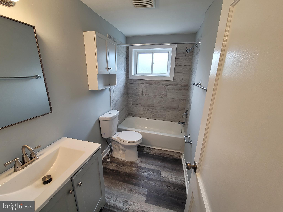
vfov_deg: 89.9
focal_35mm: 13
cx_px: 142
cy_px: 106
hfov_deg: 106.2
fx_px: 106
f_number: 2.2
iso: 100
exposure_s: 1/60
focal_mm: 2.2
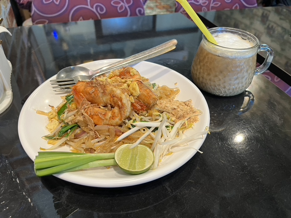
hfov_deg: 67.3
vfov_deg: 53.1
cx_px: 146
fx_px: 219
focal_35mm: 26
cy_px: 109
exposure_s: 1/60
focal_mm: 5.1
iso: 160
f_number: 1.6
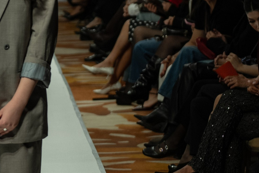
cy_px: 17
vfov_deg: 4.4
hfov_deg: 6.4
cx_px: -226
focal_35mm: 314
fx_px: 2258
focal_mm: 75.1
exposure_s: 1/320
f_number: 3.2
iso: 200
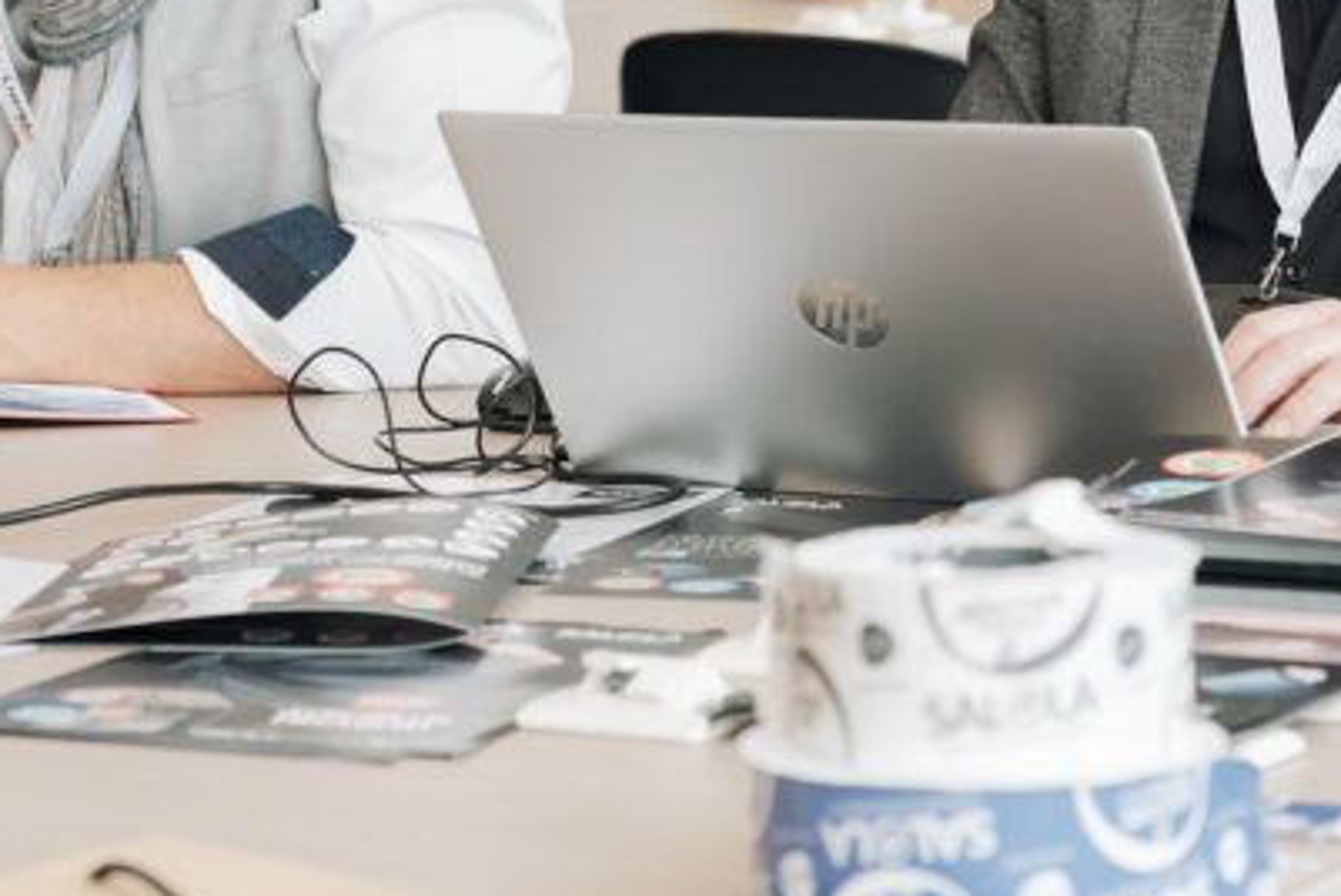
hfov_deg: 12.4
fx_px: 6188
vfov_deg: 8.2
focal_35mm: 166
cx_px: 663
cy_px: -30
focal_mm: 59.8
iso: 800
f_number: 4
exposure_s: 1/320
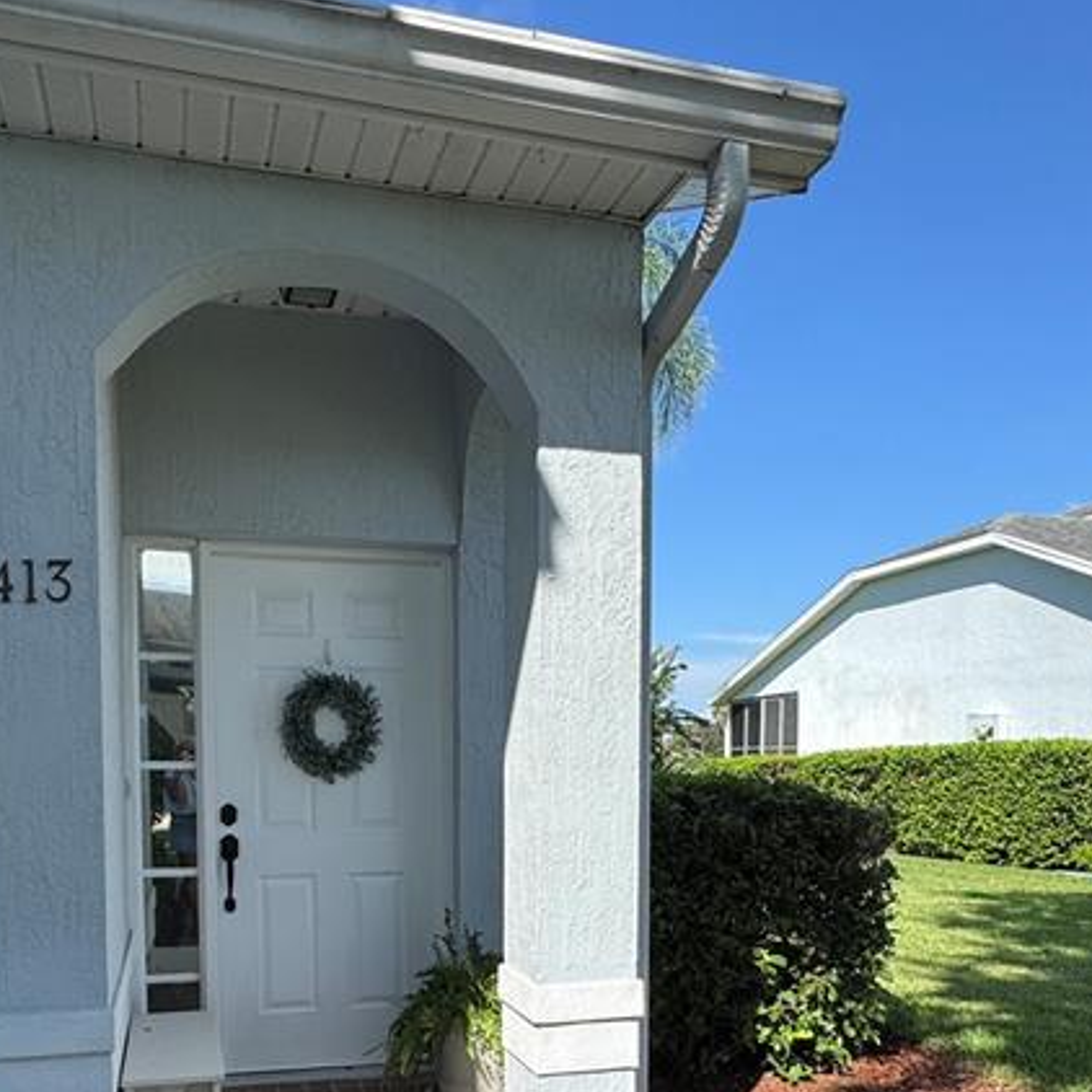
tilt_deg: -4.5
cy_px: 825
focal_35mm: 30
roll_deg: -0.1
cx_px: 466
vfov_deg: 51.6
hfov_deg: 53.8
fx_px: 1071
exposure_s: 1/1323
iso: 50
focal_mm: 2.22
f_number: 2.2
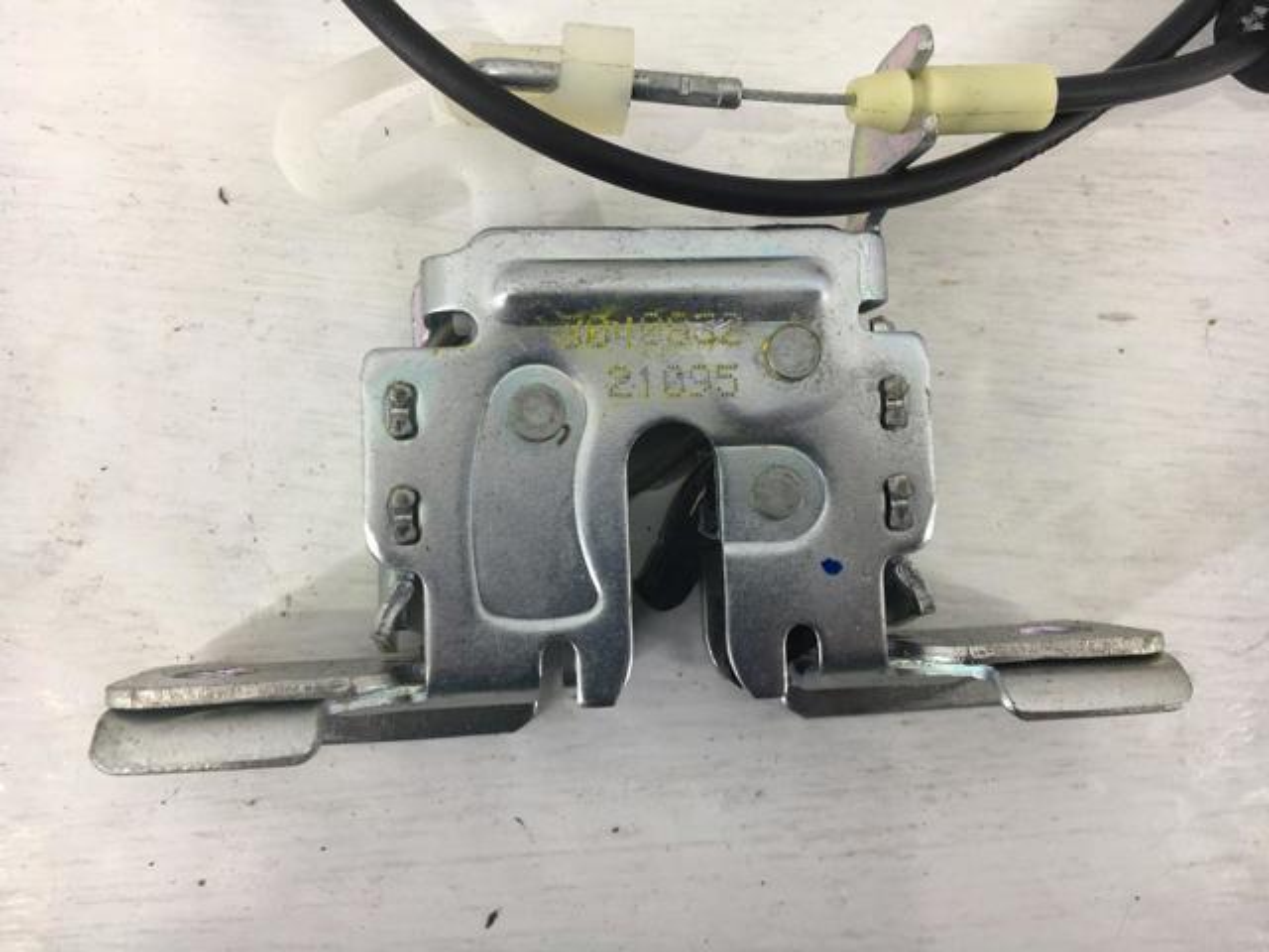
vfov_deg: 48.2
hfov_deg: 61.7
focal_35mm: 29
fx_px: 1063
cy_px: 476
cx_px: 634
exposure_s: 1/50
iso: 25
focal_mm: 4.15
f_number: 2.2
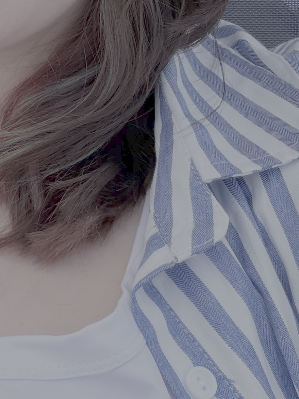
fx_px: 910
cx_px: -7
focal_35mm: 79
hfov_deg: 18.1
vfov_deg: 22.1
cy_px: -124
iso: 25
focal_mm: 2.71
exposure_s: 1/180
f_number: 1.9
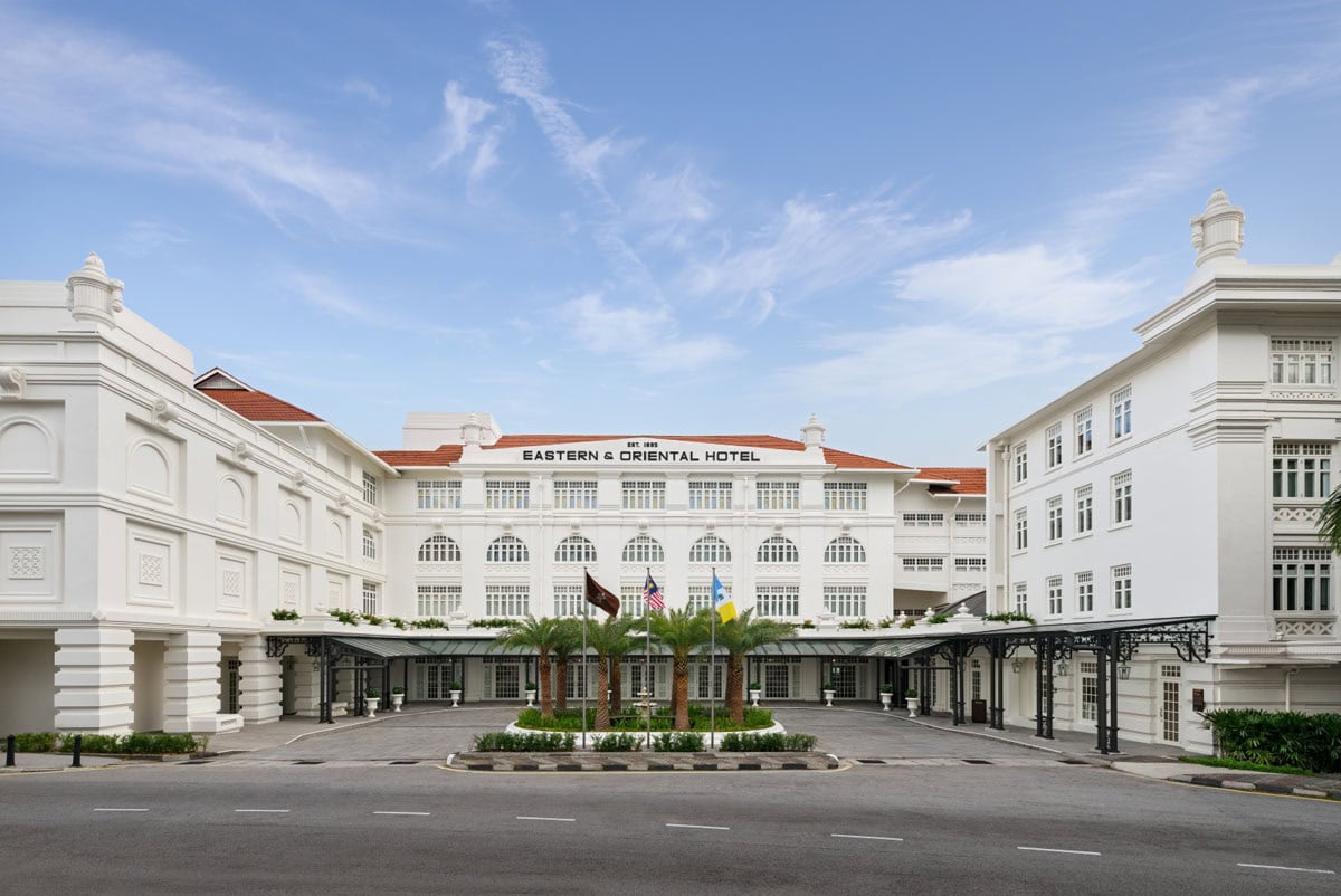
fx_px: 596
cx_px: 670
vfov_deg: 73.8
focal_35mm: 16
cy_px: 448
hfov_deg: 96.7
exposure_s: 1/25
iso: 100
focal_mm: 16
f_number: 10
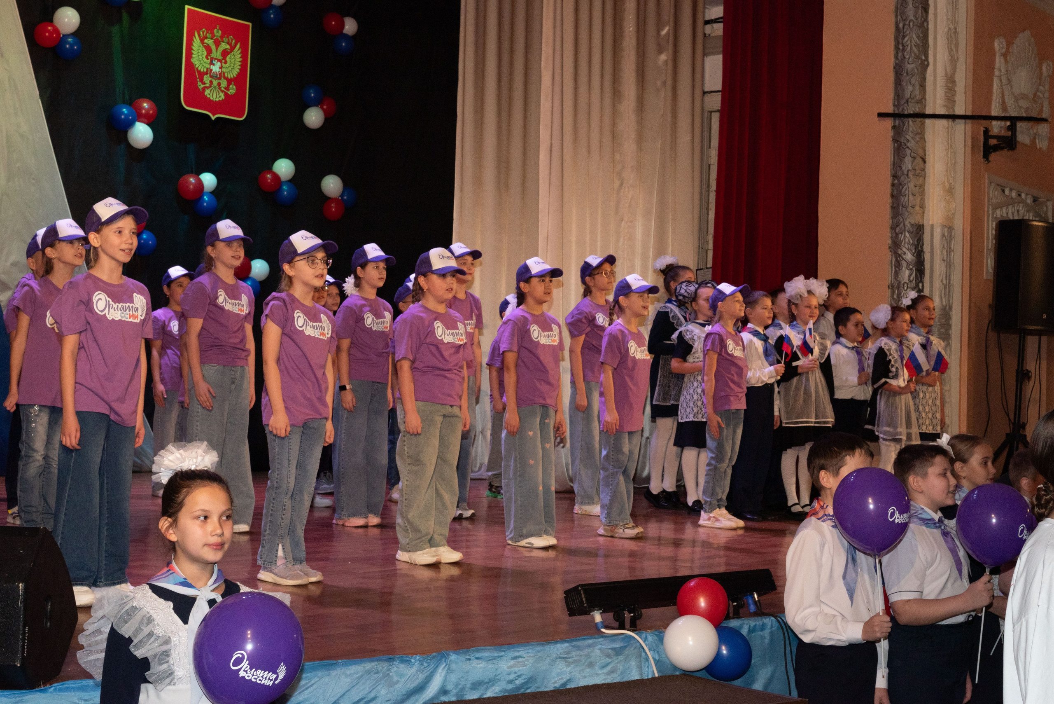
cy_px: 323
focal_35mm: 54
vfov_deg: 25.0
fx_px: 1584
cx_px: 570
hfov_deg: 36.8
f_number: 16
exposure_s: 1/200
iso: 800
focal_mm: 50
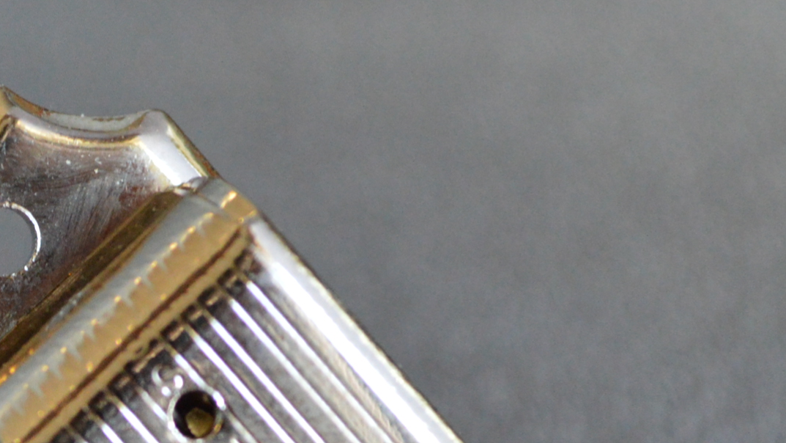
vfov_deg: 6.8
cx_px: 42
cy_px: 643
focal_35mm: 176
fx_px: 3669
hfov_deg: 12.1
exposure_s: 1/60
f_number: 5.6
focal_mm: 40
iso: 2000
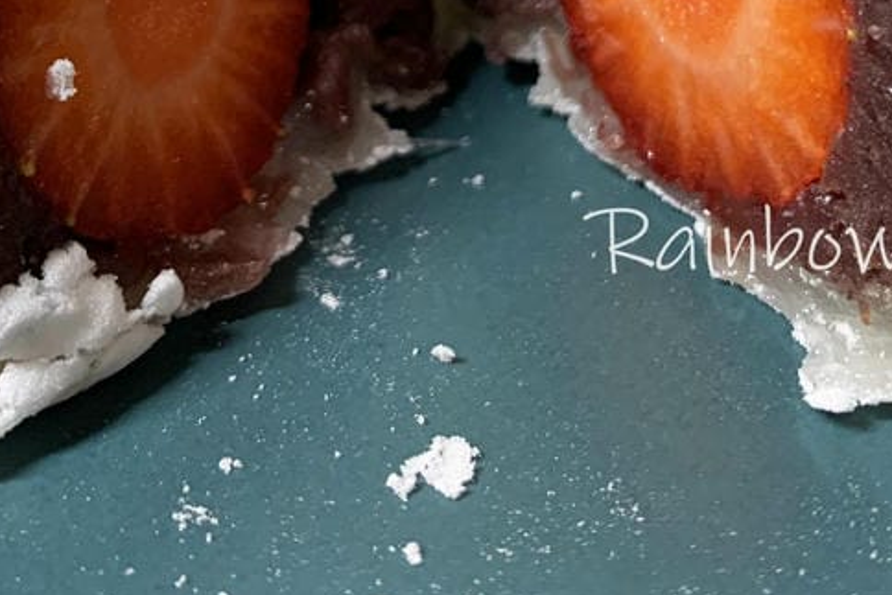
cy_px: -188
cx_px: 501
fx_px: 1661
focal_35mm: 67
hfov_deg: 30.0
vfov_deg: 18.8
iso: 100
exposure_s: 1/117
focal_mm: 4.25
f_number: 1.8
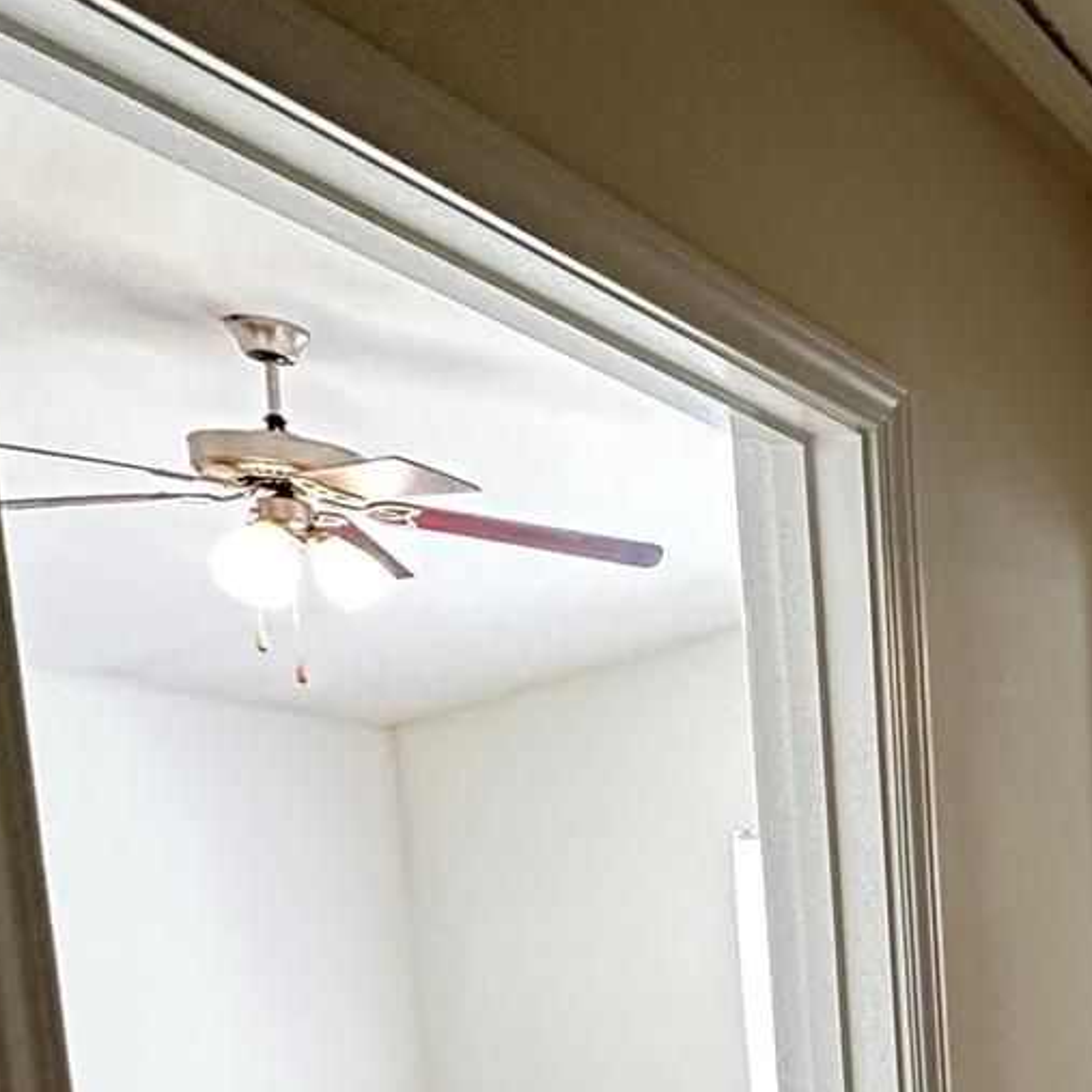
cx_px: 1723
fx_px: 1785
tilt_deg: -8.3
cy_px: 1217
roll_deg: +0.2
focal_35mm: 50
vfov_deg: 30.3
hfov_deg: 24.5
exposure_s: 1/60
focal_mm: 2.22
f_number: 2.2
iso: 250
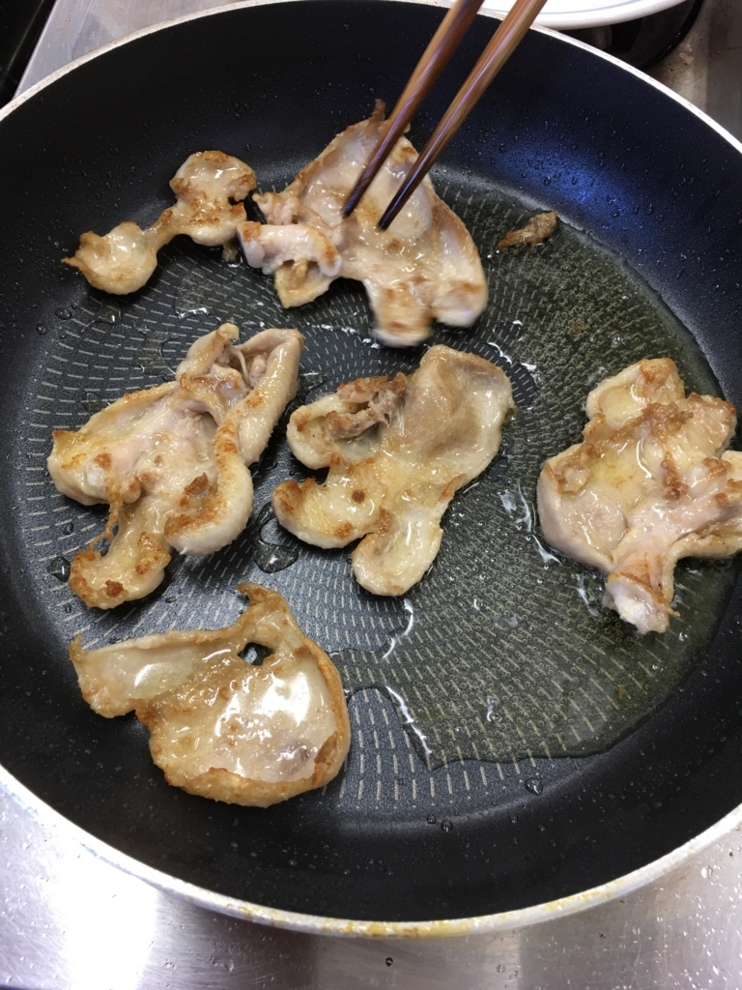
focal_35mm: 29
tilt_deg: -65.9
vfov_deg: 61.7
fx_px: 829
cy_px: 495
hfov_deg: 48.2
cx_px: 371
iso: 32
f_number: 2.2
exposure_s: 1/15
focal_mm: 4.15
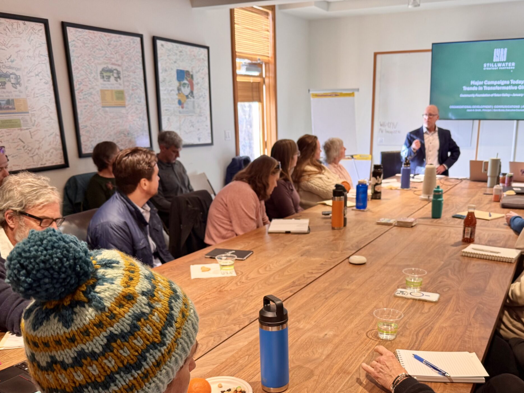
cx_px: 296
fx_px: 499
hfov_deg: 55.2
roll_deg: +0.6
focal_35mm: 33
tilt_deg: -16.8
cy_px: 269
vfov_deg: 42.2
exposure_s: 1/60
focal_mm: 6.76
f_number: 1.78
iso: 125
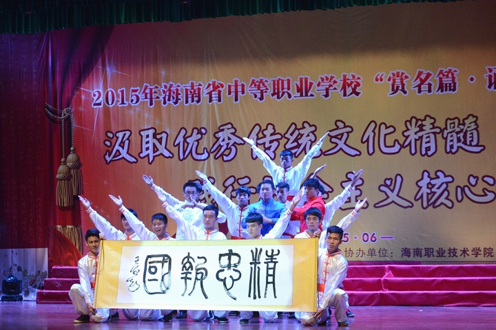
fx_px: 992
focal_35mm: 72
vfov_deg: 18.9
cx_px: 248
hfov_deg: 28.1
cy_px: 165
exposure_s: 1/250
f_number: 4.8
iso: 2500
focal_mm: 48
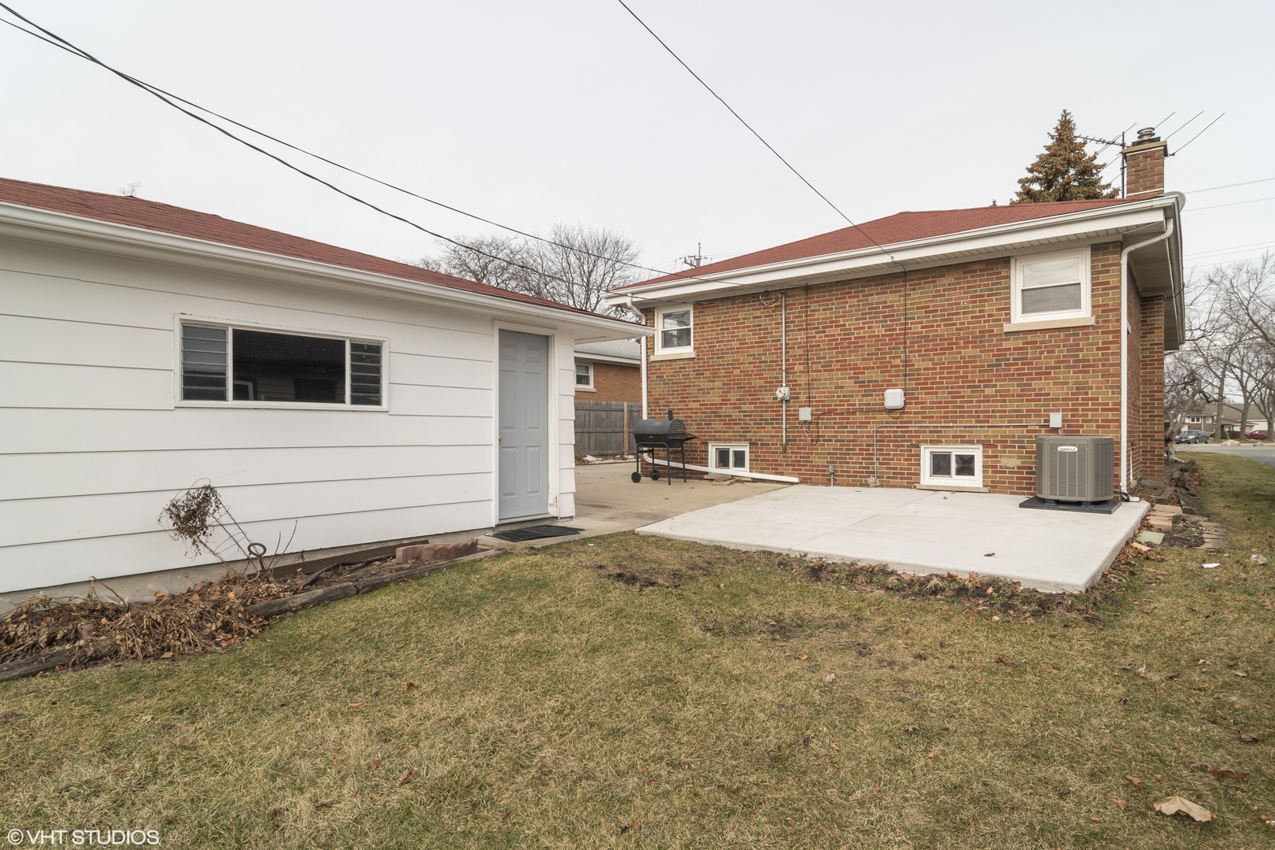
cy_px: 425
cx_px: 638
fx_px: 637
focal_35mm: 18
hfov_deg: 90.0
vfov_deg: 67.4
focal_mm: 12
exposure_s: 1/125
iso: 200
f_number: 8
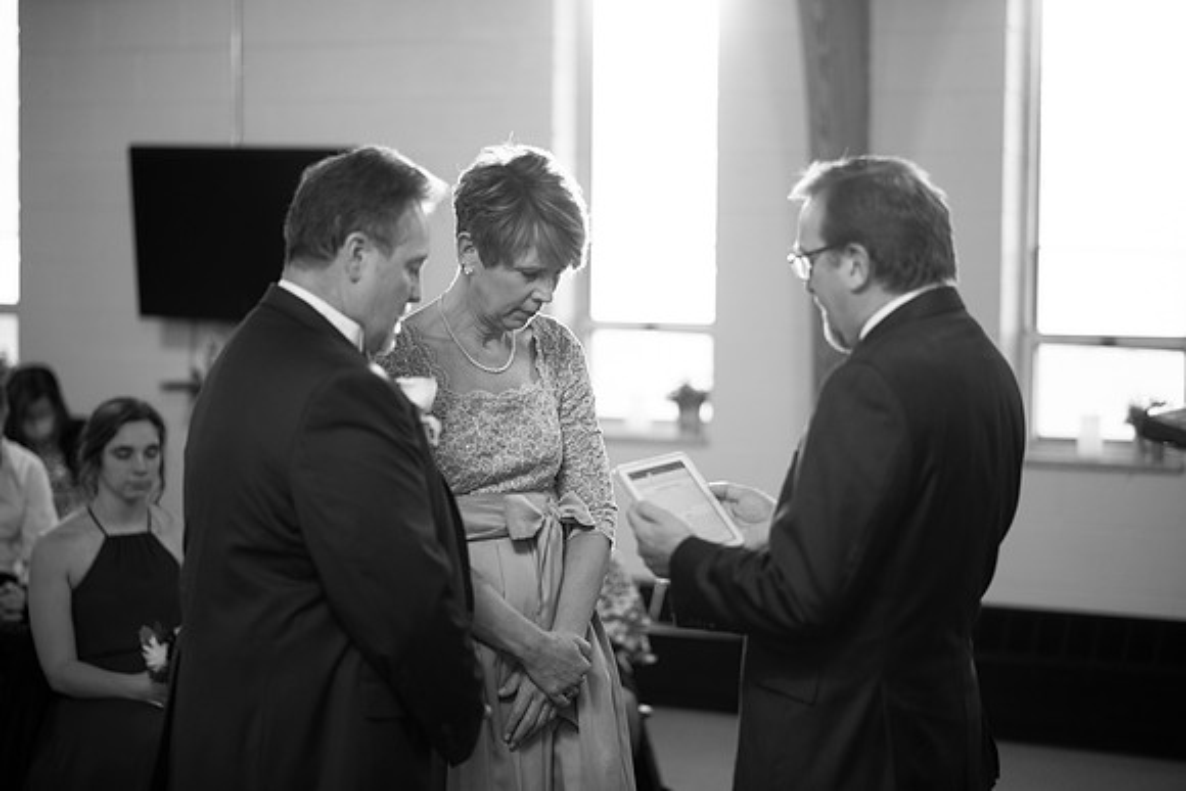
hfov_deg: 23.9
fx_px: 2801
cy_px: 396
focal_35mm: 85
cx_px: 593
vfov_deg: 16.1
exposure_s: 1/100
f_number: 1.8
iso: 500
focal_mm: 85
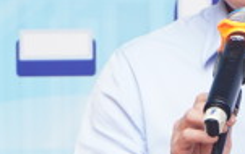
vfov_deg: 1.3
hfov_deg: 2.0
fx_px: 7031
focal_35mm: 1051
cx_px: 224
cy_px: 96
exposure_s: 1/100
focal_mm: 104
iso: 160
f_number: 4
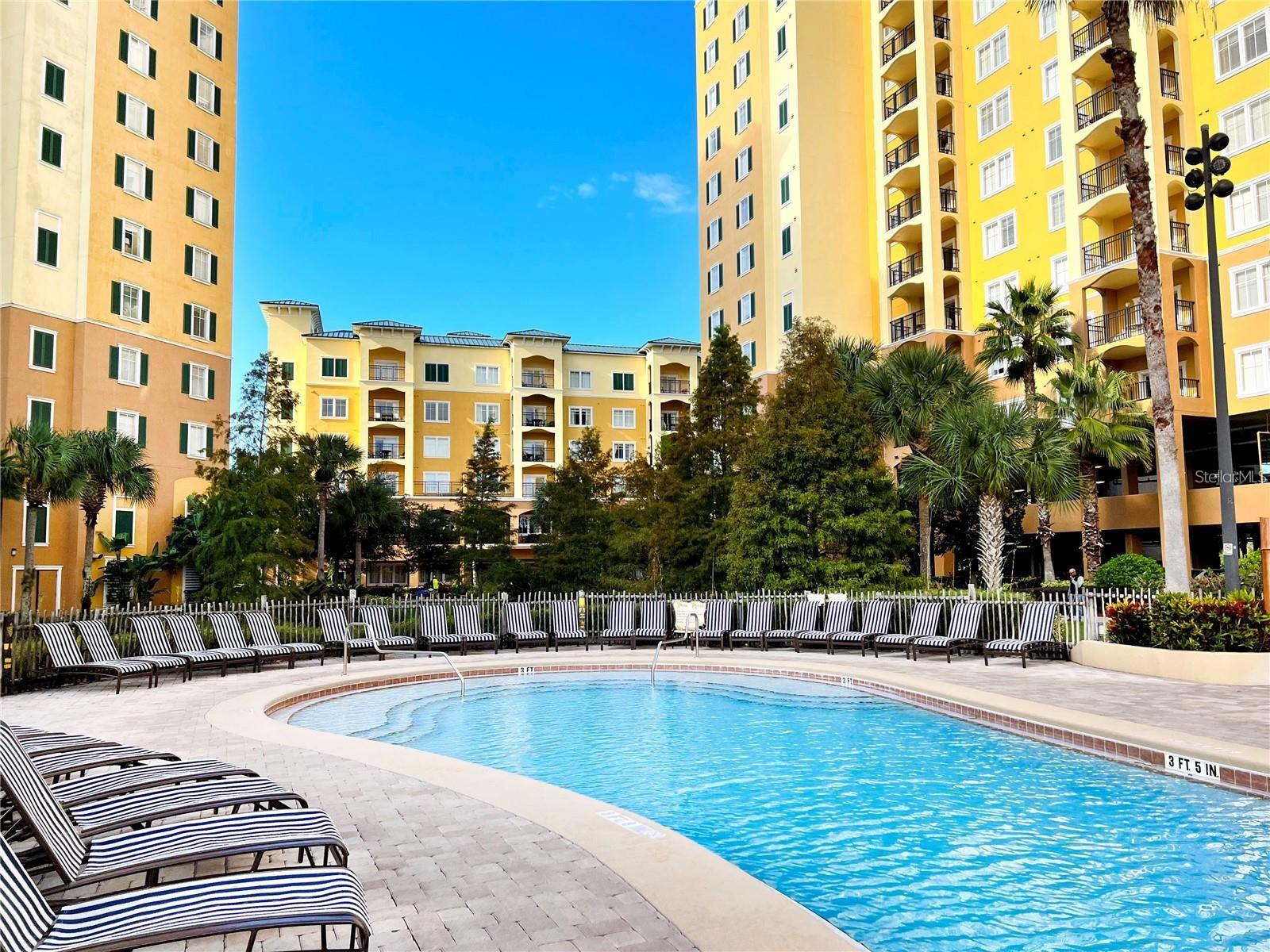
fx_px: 954
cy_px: 476
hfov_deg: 67.3
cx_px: 635
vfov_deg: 53.1
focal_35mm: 26
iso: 50
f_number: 1.5
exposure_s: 1/2208
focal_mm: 5.7
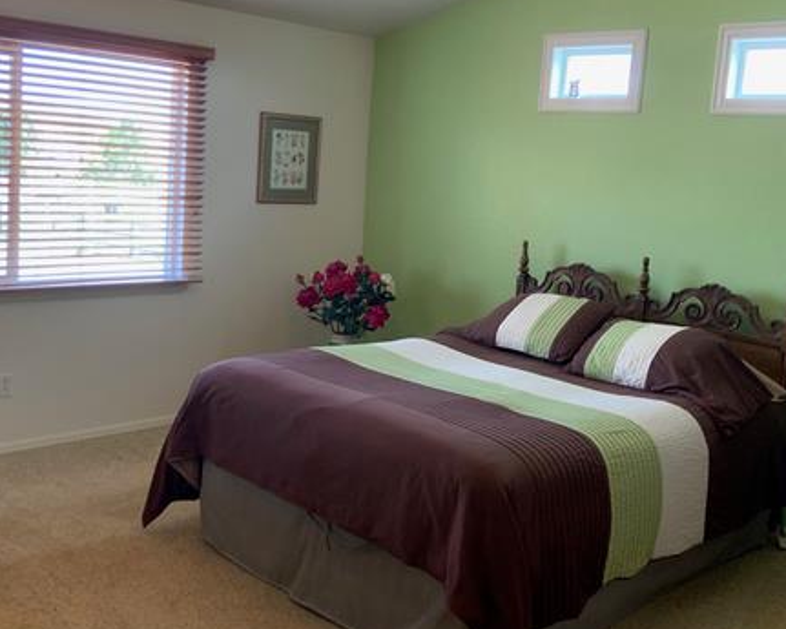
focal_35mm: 42
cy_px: 273
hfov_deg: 43.8
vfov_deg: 35.6
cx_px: 421
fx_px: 977
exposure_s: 1/60
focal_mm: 3
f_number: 1.8
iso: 40
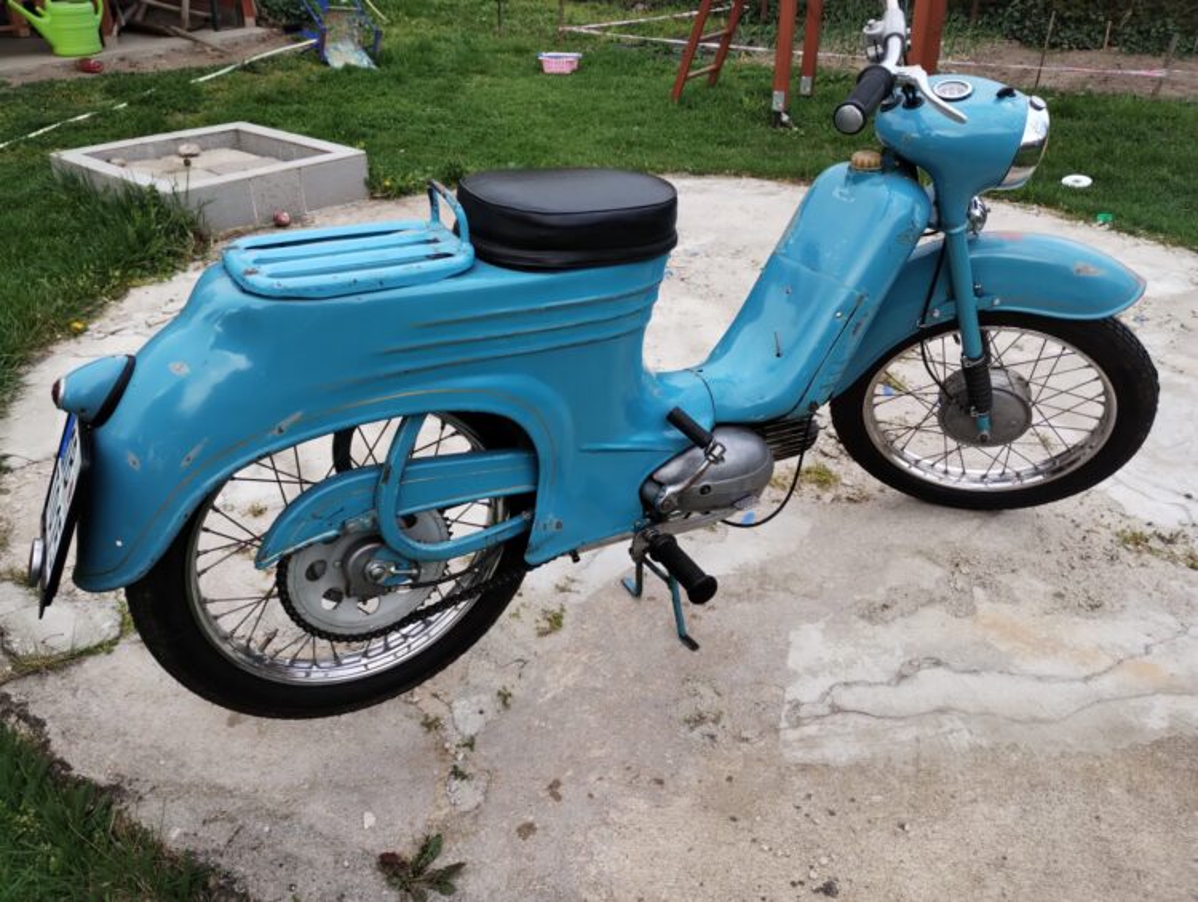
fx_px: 971
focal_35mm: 28
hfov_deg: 63.4
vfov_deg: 49.9
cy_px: 451
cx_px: 599
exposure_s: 1/100
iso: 104
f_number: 1.8
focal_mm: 4.27
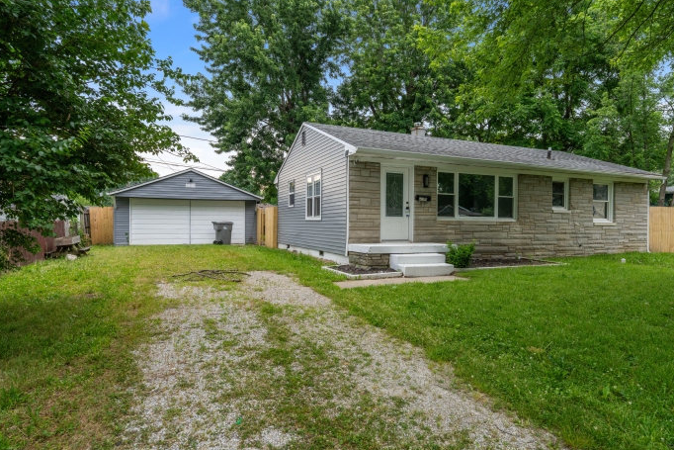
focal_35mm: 22
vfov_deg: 57.2
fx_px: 412
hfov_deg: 78.4
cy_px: 225
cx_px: 364
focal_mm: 20
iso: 1000
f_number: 8
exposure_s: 1/200
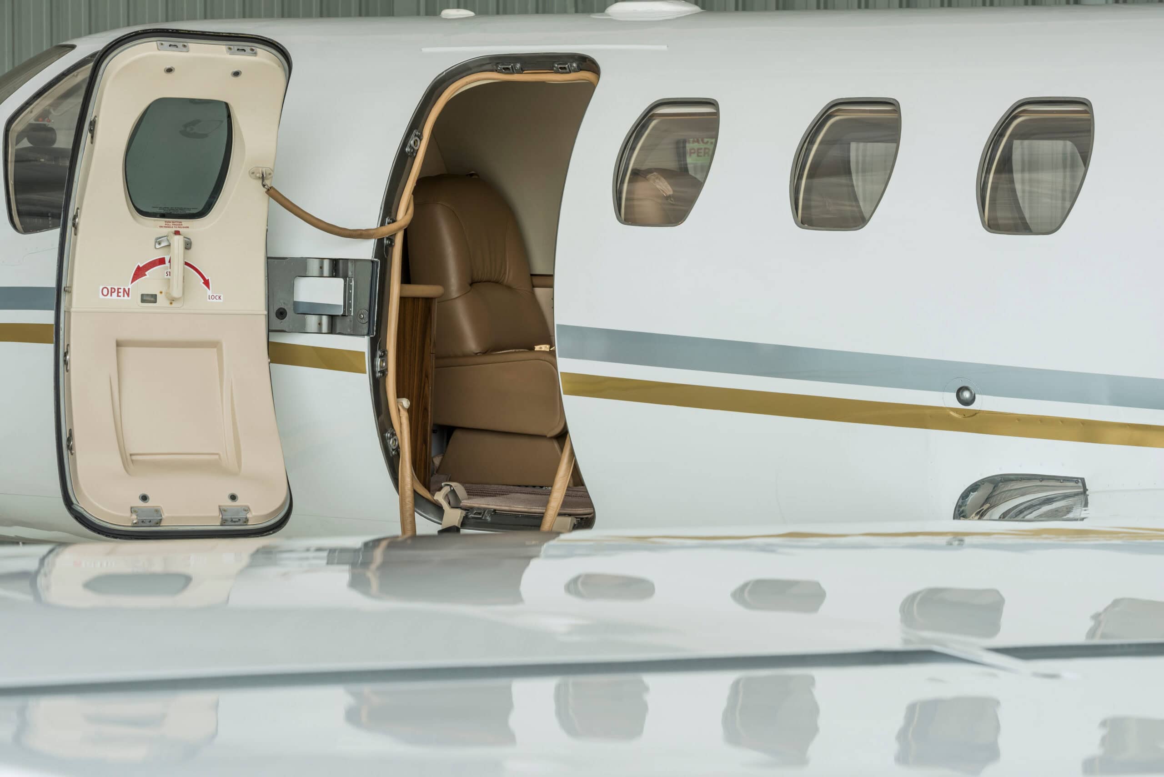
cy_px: 388
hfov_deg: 20.0
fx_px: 3299
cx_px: 582
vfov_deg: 13.4
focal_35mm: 102
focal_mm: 102
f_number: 11
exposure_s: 1/25
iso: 100
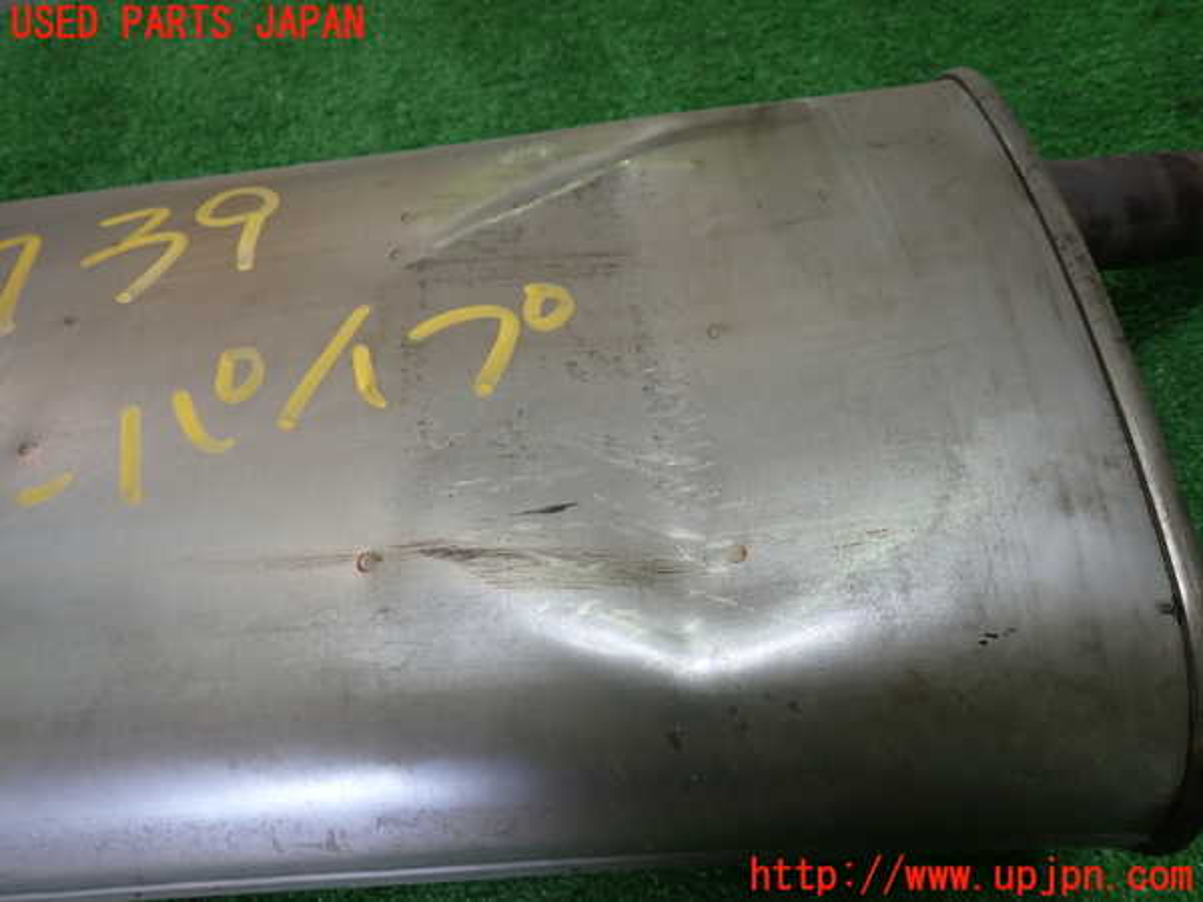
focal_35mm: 25
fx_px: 869
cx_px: 602
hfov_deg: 69.4
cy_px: 451
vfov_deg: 54.9
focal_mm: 4.5
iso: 200
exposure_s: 1/60
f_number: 2
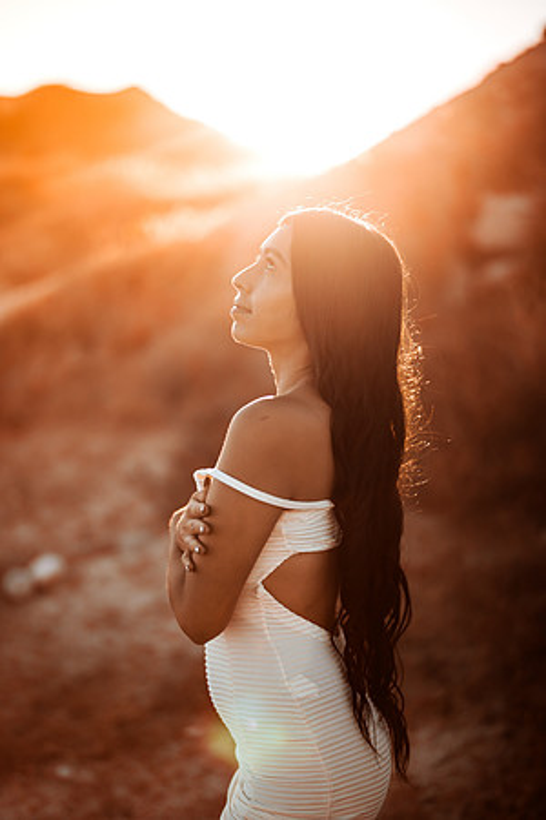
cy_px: 410
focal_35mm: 58
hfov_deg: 23.4
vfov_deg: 34.5
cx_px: 273
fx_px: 1319
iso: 80
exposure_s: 1/3200
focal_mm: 58
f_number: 1.4
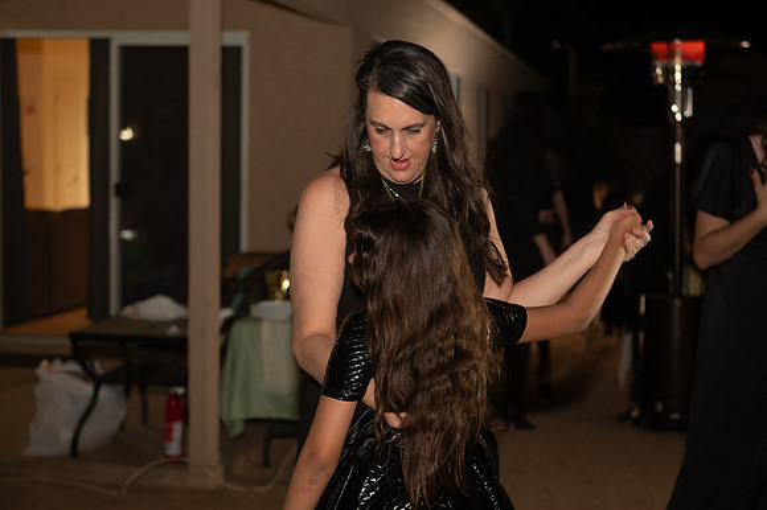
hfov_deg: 33.4
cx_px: 384
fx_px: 1278
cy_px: 255
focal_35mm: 60
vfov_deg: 22.6
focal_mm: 60
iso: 1000
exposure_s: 1/160
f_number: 3.5
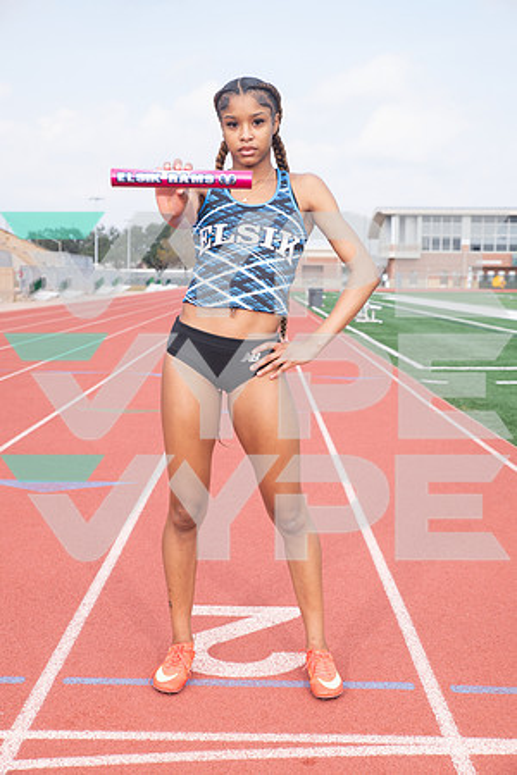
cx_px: 258
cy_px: 388
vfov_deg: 38.2
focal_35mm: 52
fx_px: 1120
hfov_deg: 26.0
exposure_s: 1/320
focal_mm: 52
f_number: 7.1
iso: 160
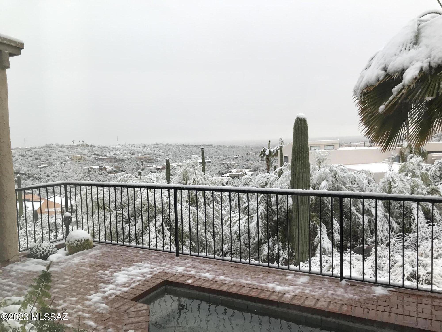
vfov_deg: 49.7
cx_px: 221
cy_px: 166
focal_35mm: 28
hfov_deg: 63.4
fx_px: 358
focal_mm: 3.99
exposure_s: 1/120
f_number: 1.8
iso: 32
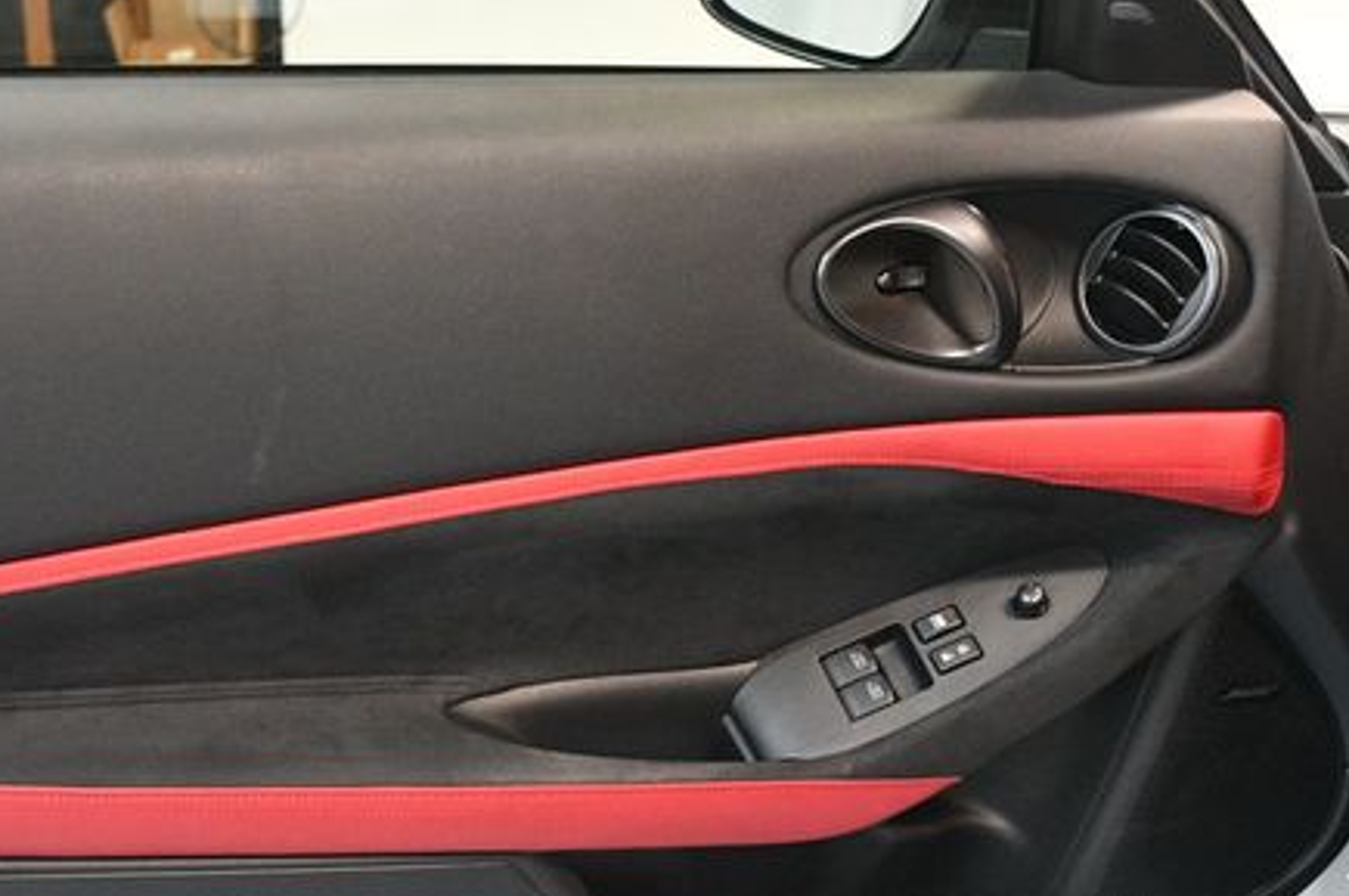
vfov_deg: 25.3
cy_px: 611
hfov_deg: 37.0
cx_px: 409
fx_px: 1984
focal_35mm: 53
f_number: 3.8
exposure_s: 1/60
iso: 3200
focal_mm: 24
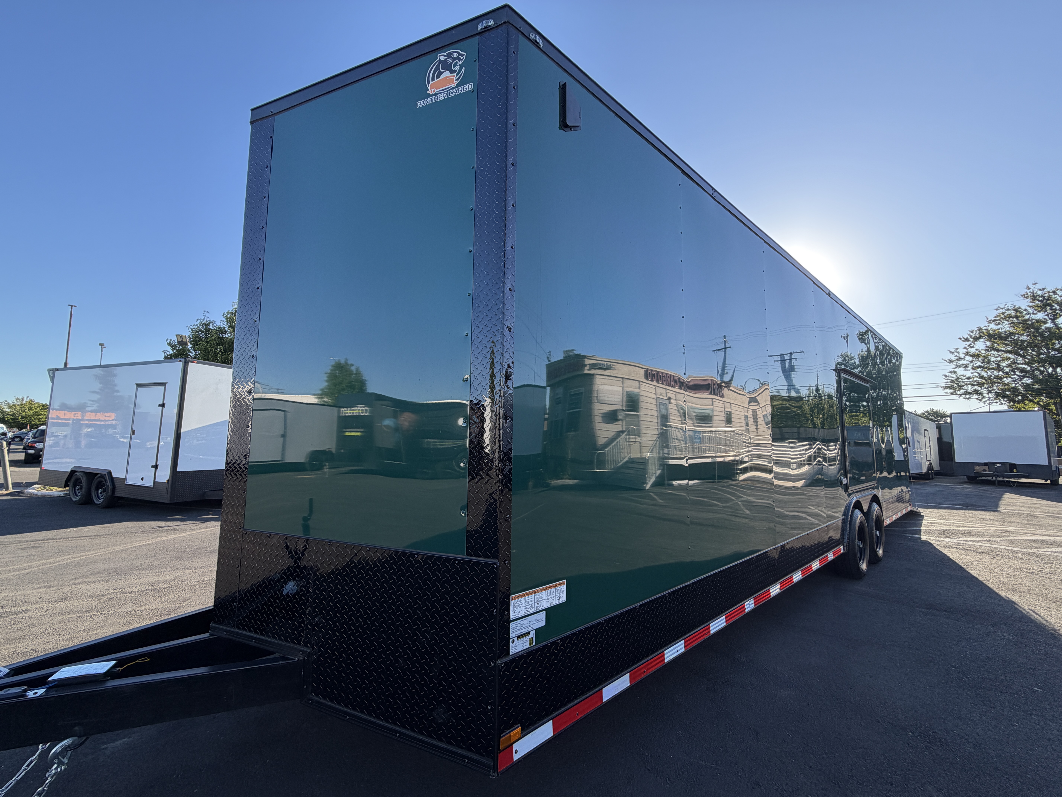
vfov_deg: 85.7
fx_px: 430
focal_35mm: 14
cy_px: 398
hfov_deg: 102.1
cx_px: 531
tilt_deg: +6.2
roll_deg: -0.3
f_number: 2.2
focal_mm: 2.22
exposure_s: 1/502
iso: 50
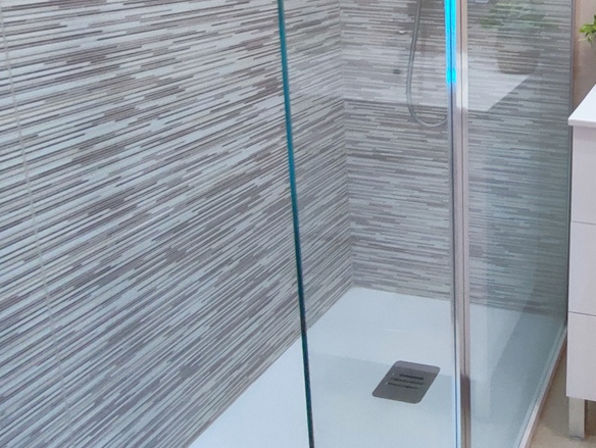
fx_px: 603
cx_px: 600
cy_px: 46
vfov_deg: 38.0
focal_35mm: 35
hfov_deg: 44.5
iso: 449
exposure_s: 1/50
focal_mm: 1.65
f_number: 2.2
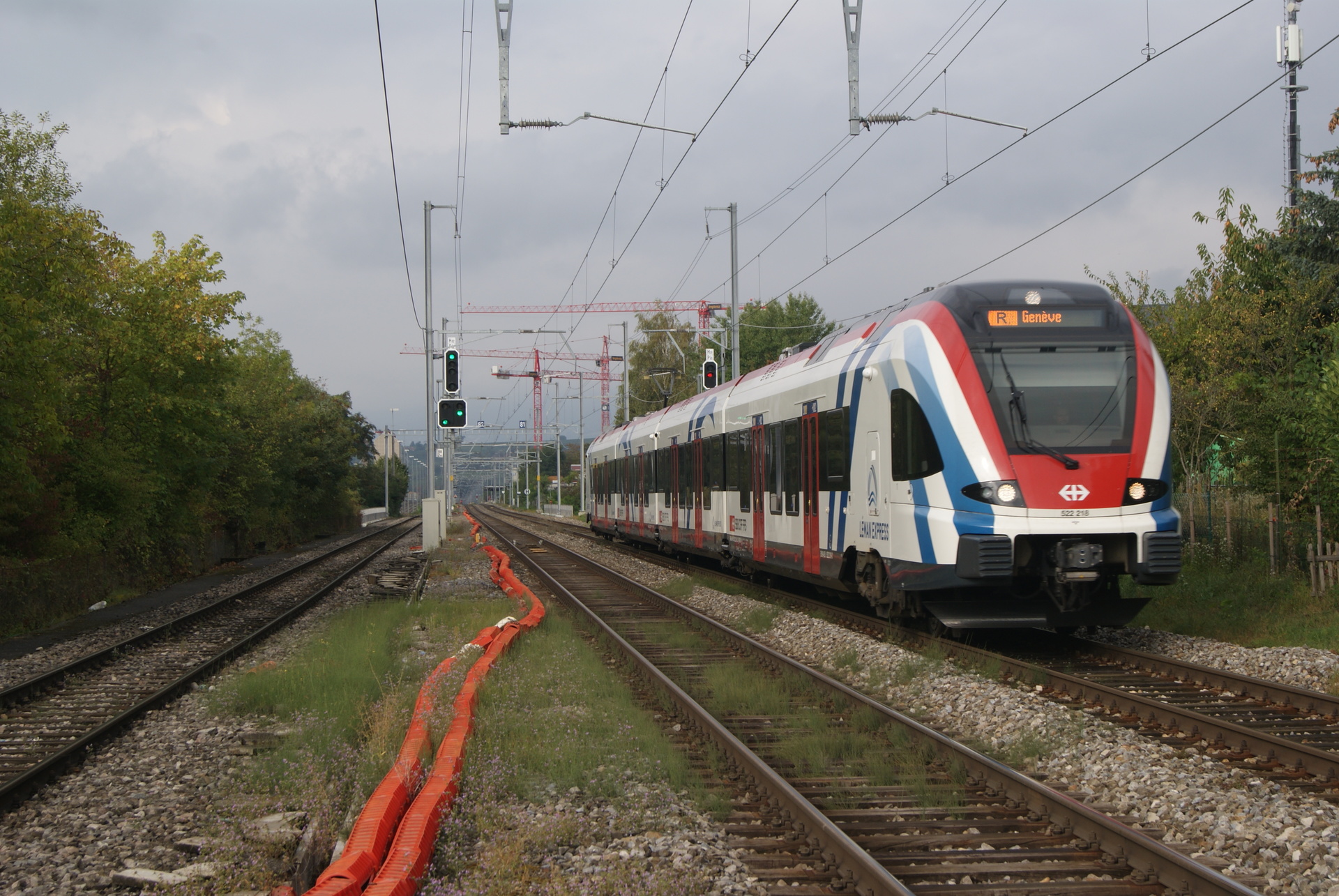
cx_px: 670
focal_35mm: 68
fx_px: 2513
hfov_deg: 29.8
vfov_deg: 20.2
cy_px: 448
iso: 100
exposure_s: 1/100
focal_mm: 45
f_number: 9
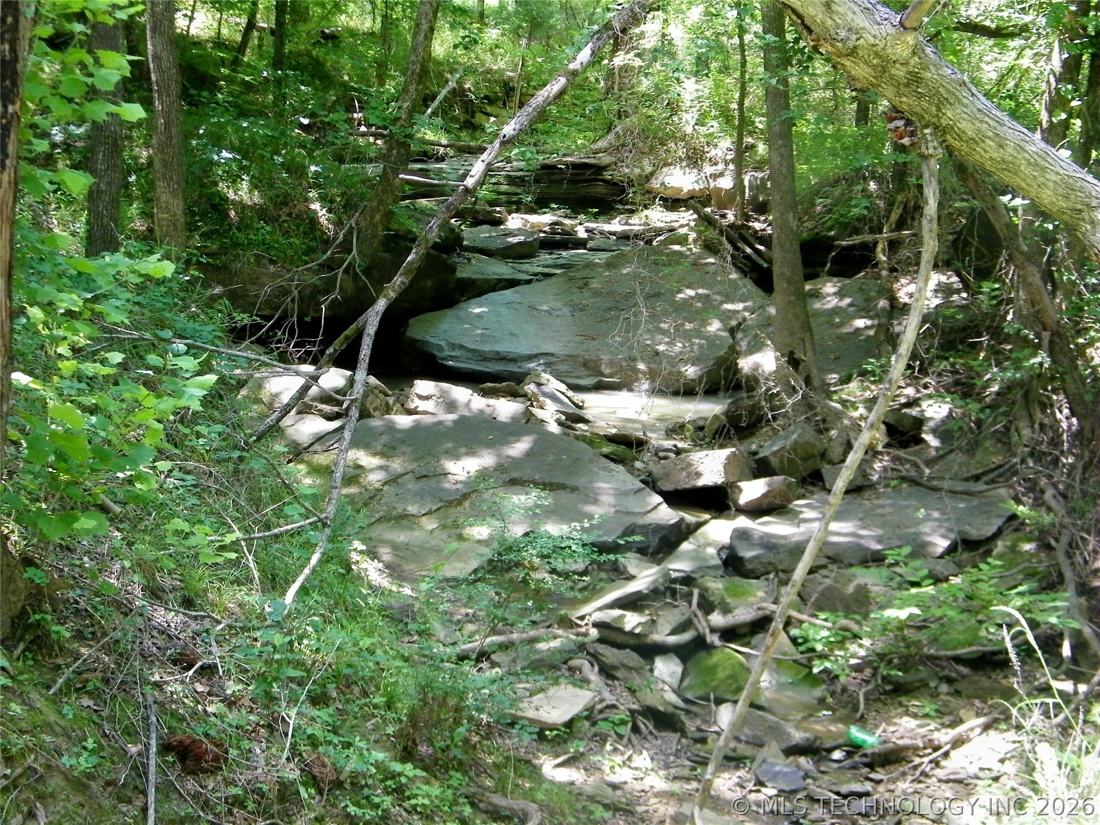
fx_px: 1970
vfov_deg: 23.7
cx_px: 550
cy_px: 412
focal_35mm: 62
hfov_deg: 31.2
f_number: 4.2
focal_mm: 11.1
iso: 100
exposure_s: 1/40
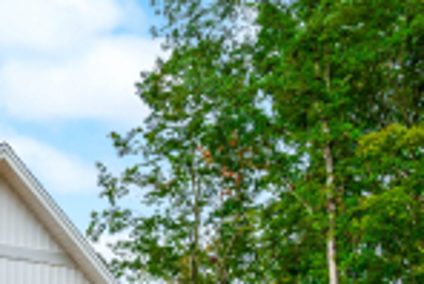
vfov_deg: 16.5
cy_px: 488
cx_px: -85
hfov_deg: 25.5
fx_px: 837
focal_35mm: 71
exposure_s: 1/320
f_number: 6.3
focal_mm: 14
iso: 200
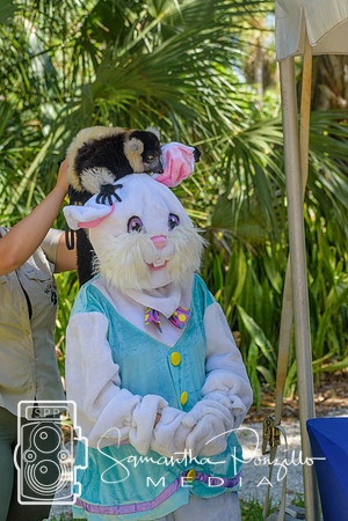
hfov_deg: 13.0
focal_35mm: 105
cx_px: 174
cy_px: 260
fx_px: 1522
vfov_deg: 19.5
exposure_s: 1/500
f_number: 5.6
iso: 400
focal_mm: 70
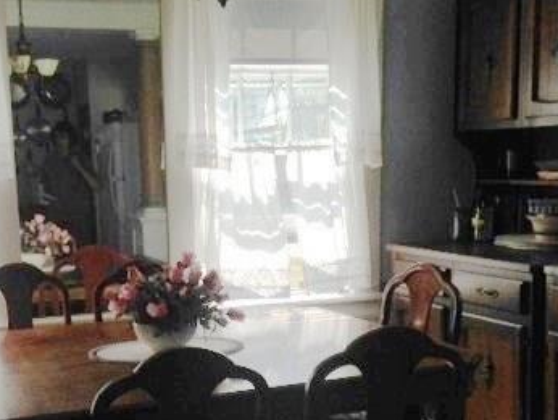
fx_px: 984
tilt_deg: -11.3
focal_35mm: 61
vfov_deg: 23.8
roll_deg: +0.8
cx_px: 200
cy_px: 323
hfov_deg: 31.5
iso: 50
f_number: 2.4
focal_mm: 4.12
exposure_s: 1/414
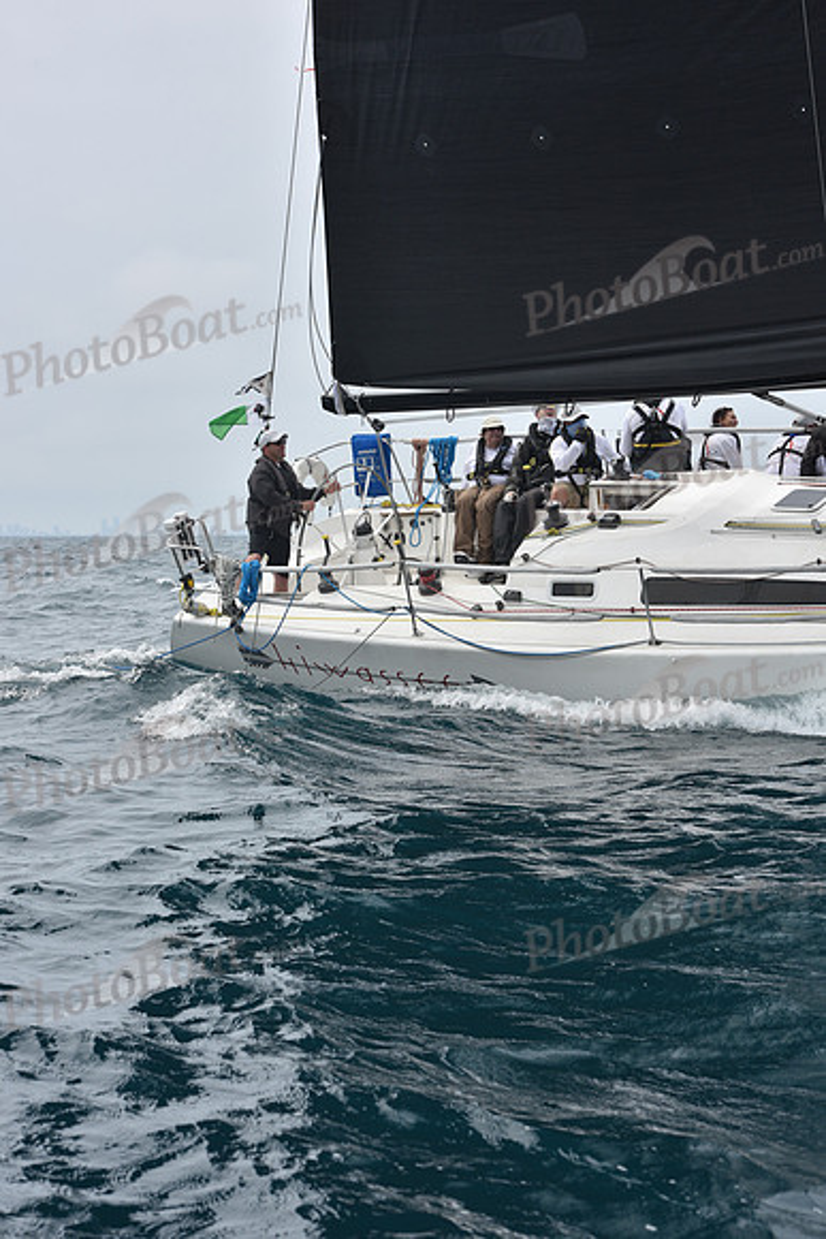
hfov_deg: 15.9
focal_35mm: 86
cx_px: 413
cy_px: 620
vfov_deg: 23.6
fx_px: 2958
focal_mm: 86
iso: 250
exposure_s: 1/800
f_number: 9
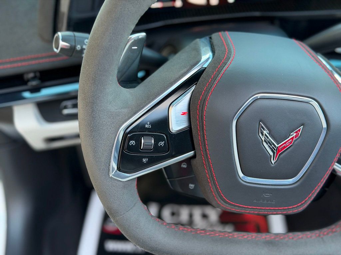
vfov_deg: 30.3
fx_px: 473
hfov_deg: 39.7
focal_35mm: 48
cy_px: 128
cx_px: 170
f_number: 1.78
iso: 160
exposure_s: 1/148
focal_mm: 6.76
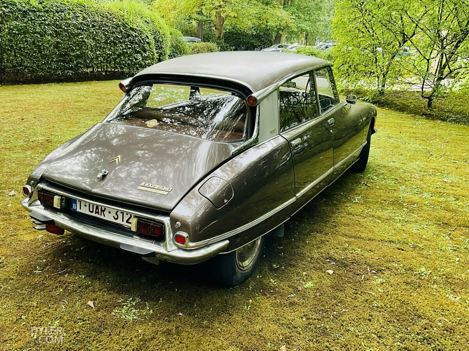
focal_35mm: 29
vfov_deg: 48.2
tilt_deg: -20.0
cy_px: 176
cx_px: 234
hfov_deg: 61.7
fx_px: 393
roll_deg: -2.5
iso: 50
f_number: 1.8
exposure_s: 1/122
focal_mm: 3
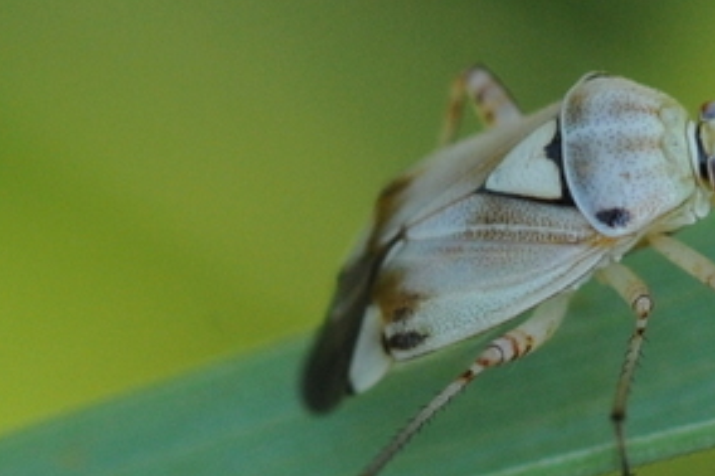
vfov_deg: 2.6
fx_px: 10573
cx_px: 511
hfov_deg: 3.9
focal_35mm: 533
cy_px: 320
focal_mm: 105
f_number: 10
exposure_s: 1/250
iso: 320
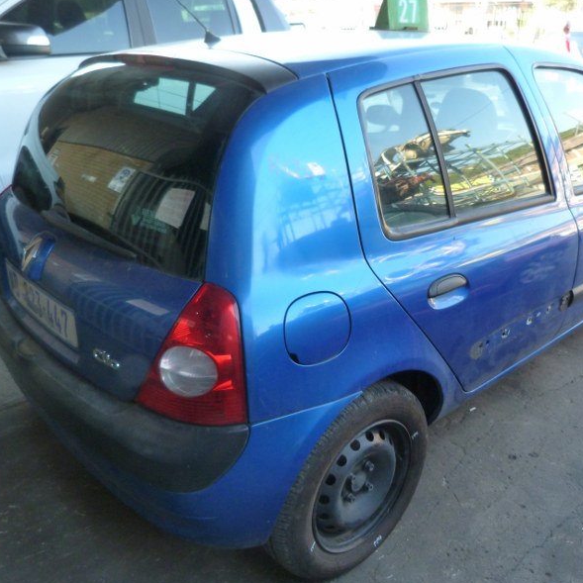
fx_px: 572
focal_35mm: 30
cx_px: 371
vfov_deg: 54.0
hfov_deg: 53.3
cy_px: 291
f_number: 2.8
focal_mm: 4.5
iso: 250
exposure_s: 1/60
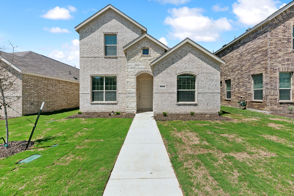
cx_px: 147
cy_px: 98
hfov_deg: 100.4
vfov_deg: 77.3
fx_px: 122
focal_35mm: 15
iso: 64
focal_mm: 15
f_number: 6.3
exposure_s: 1/1250
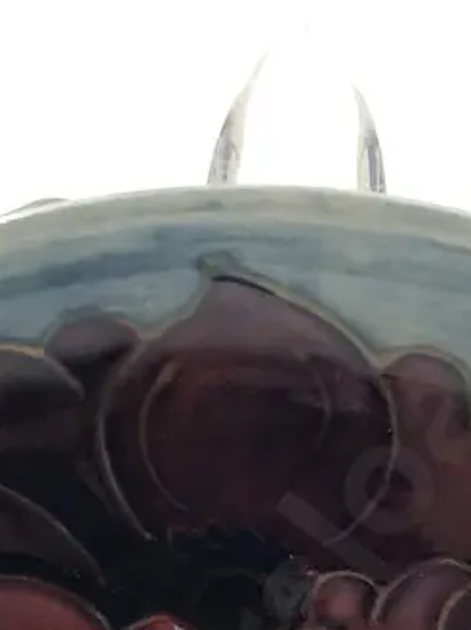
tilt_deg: -31.4
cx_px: 273
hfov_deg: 16.9
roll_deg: +0.4
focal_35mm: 87
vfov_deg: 21.7
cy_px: 641
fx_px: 1580
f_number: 1.8
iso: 20
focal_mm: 3.99
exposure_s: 1/226
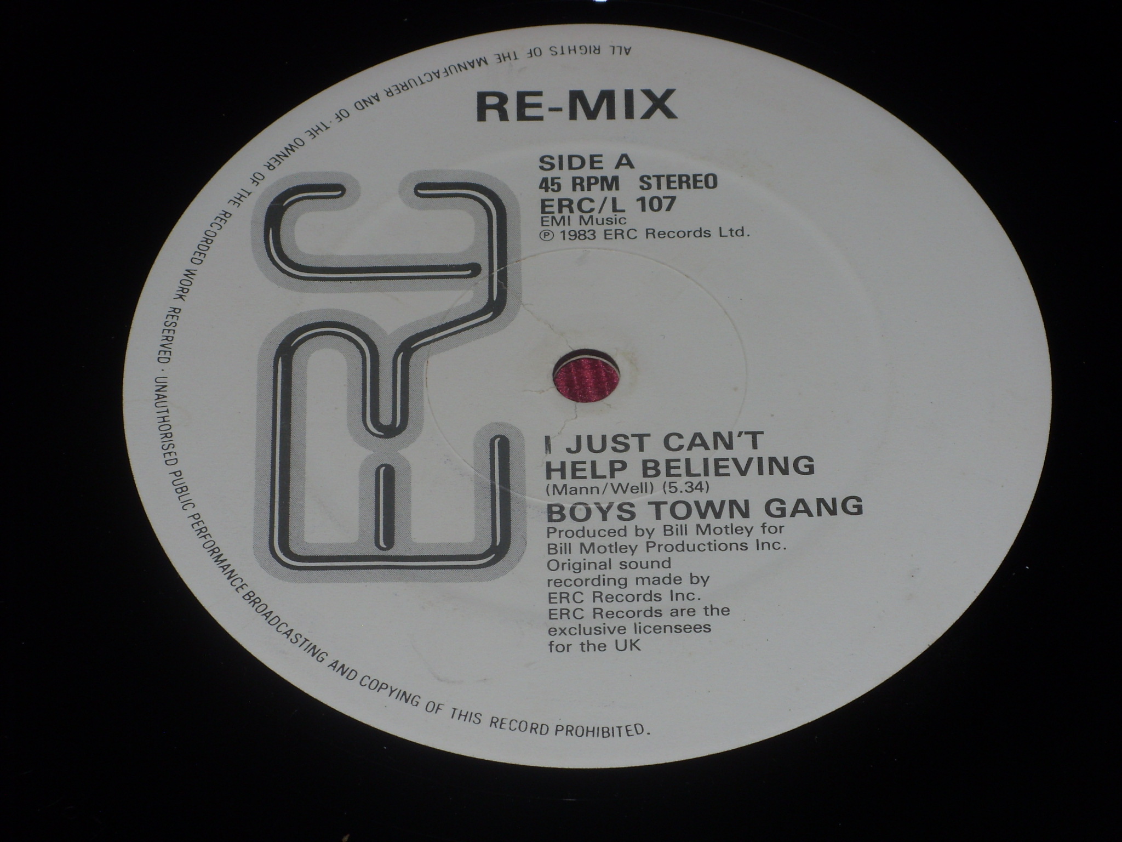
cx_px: 561
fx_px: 4700
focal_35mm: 145
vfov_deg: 10.2
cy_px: 421
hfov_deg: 13.6
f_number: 7.1
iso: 50
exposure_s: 1/148
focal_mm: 24.2
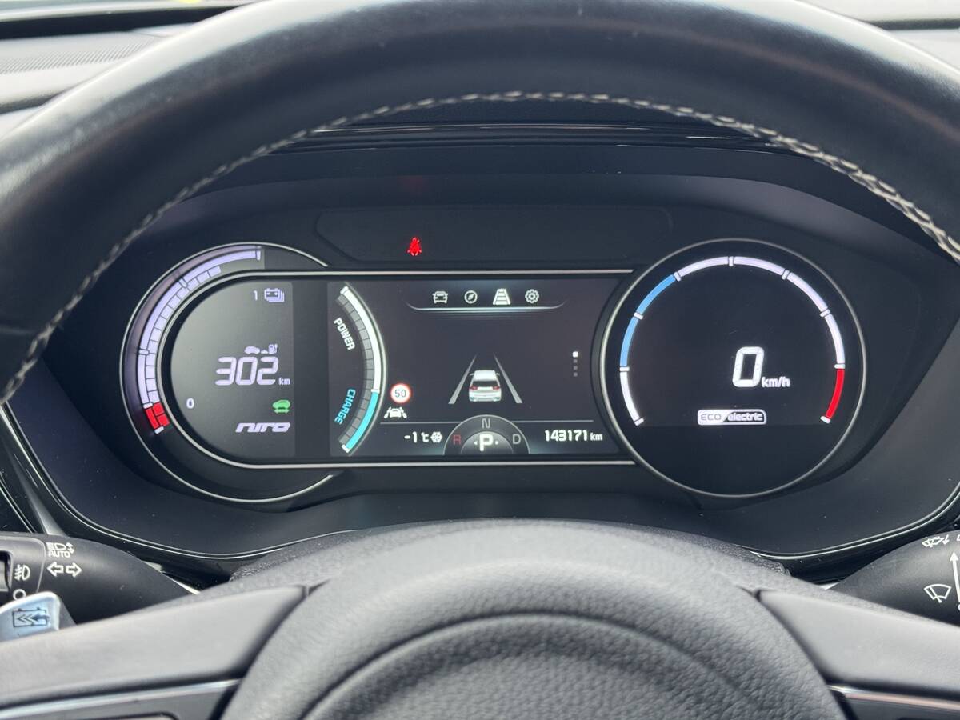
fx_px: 1331
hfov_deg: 39.7
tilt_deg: -24.4
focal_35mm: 48
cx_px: 480
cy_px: 360
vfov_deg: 30.3
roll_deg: +0.2
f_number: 1.78
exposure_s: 1/60
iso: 250
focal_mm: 6.76
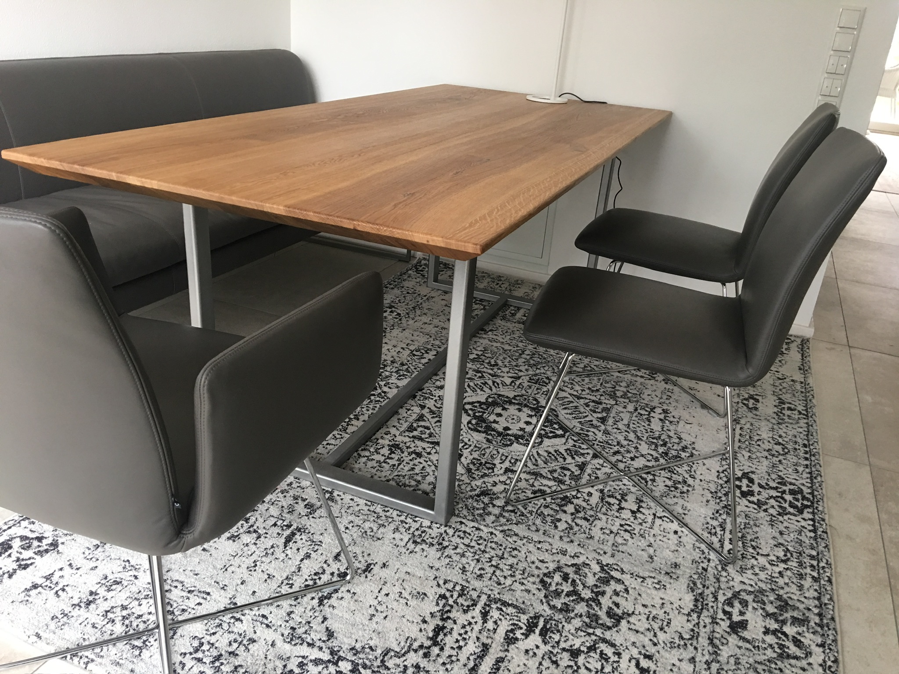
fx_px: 753
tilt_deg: -22.4
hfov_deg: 61.7
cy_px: 337
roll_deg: -4.9
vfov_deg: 48.2
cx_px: 450
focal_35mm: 29
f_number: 2.2
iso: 64
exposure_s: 1/17
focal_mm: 4.15
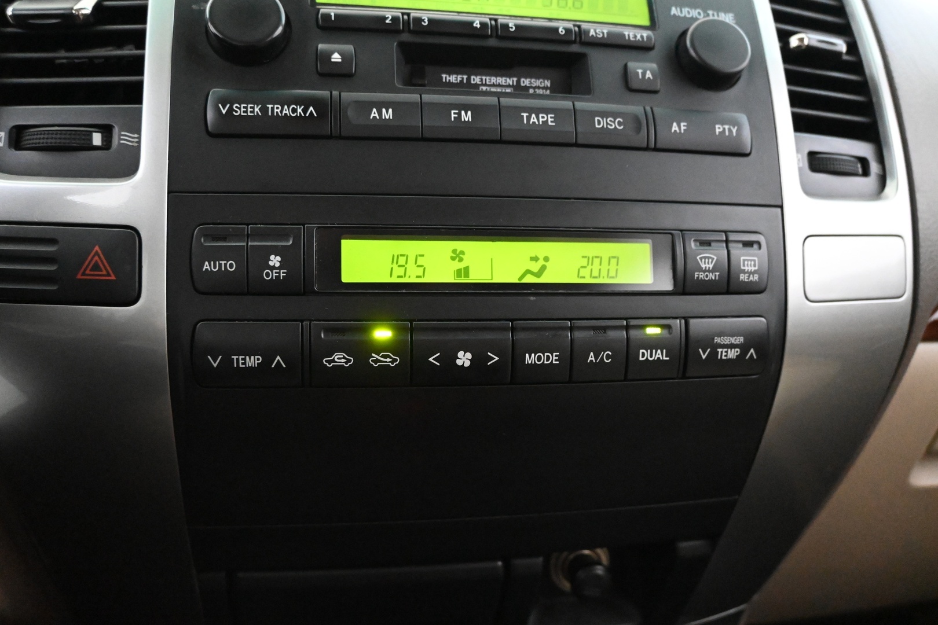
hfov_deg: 64.6
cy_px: 312
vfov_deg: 45.7
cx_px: 469
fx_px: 743
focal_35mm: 28
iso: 10000
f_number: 3.8
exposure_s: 1/30
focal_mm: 19
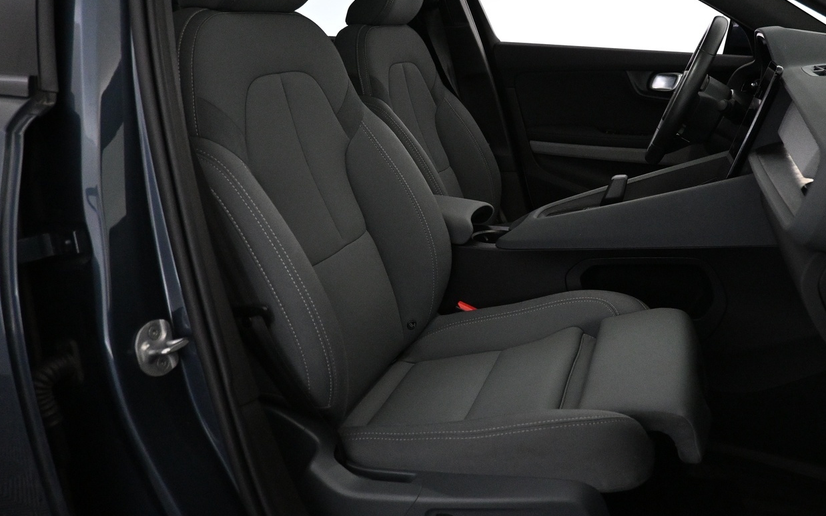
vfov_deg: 39.3
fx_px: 720
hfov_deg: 59.2
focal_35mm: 32
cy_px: 203
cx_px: 492
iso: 4000
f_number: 3.5
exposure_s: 1/160
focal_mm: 16
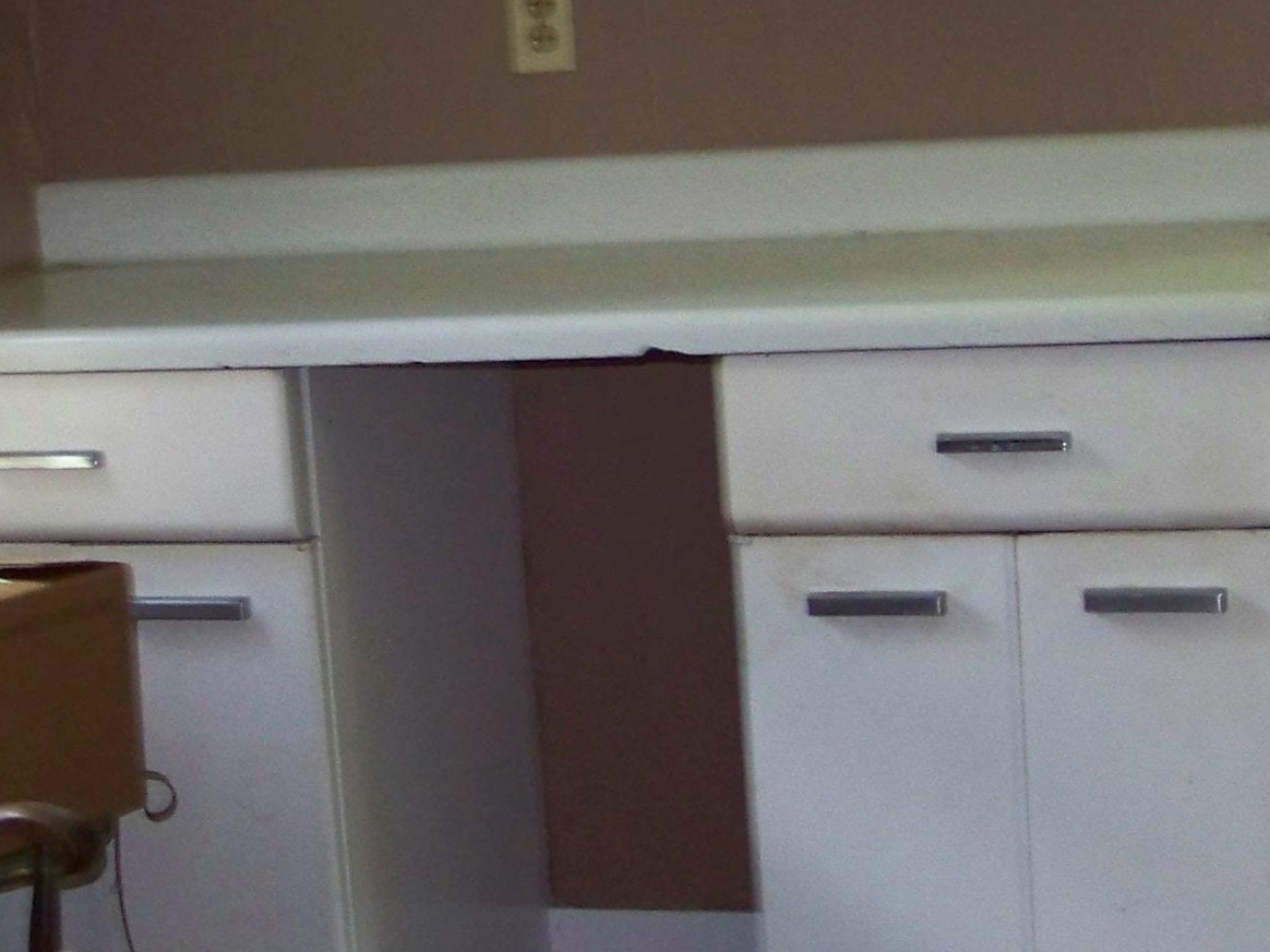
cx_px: 693
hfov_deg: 20.6
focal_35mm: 95
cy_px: 348
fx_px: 3485
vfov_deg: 15.5
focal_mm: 5.85
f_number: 2.8
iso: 200
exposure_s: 1/30
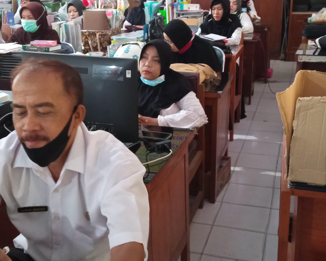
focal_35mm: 47
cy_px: 113
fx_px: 453
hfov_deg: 39.5
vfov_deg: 32.0
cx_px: 158
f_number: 2.2
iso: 1540
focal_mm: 3.79
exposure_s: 1/15
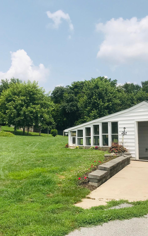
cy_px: 119
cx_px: 90
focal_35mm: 40
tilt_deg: +4.5
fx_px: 258
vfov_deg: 49.3
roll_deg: +0.4
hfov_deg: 31.9
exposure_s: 1/3300
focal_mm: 3.99
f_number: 1.8
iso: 20
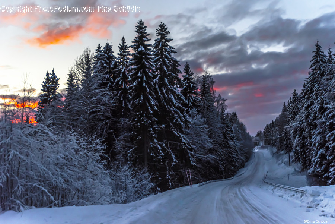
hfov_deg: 50.7
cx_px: 168
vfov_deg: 35.1
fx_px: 354
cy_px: 112
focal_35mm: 38
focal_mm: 38
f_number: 2.8
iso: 1250
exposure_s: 1/3200
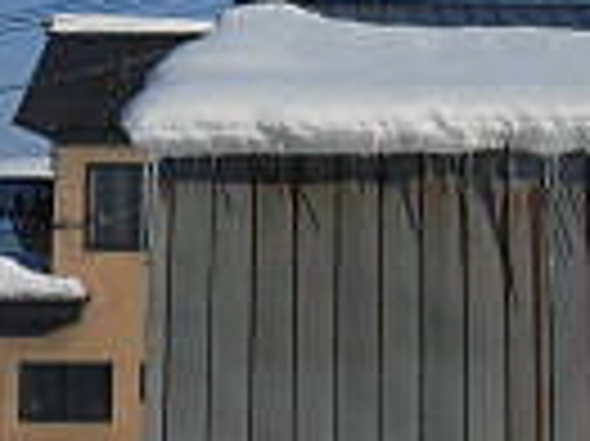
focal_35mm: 117
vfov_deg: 12.4
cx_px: 320
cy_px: -58
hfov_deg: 16.8
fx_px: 1992
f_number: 7.8
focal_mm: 4.3
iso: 100
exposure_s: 1/640
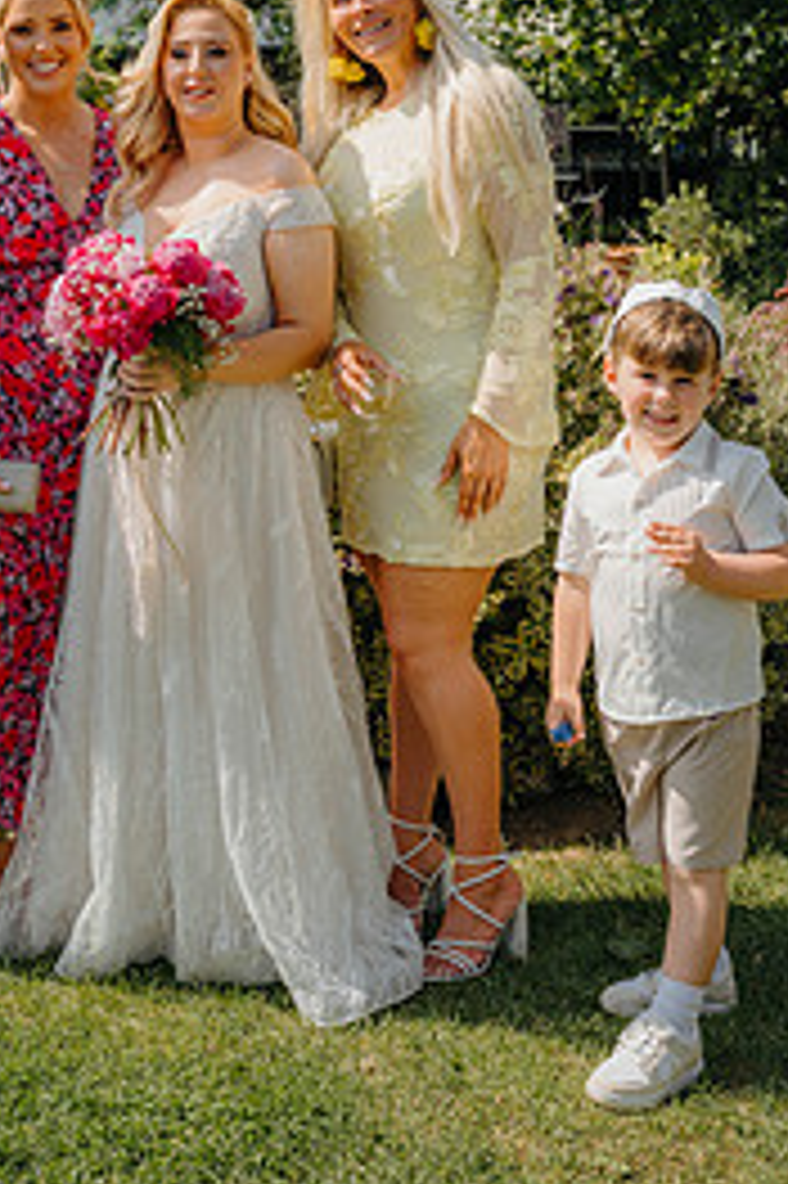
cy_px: 230
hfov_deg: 22.5
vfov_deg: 32.5
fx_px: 1972
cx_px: 252
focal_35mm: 60
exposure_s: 1/800
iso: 100
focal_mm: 35
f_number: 4
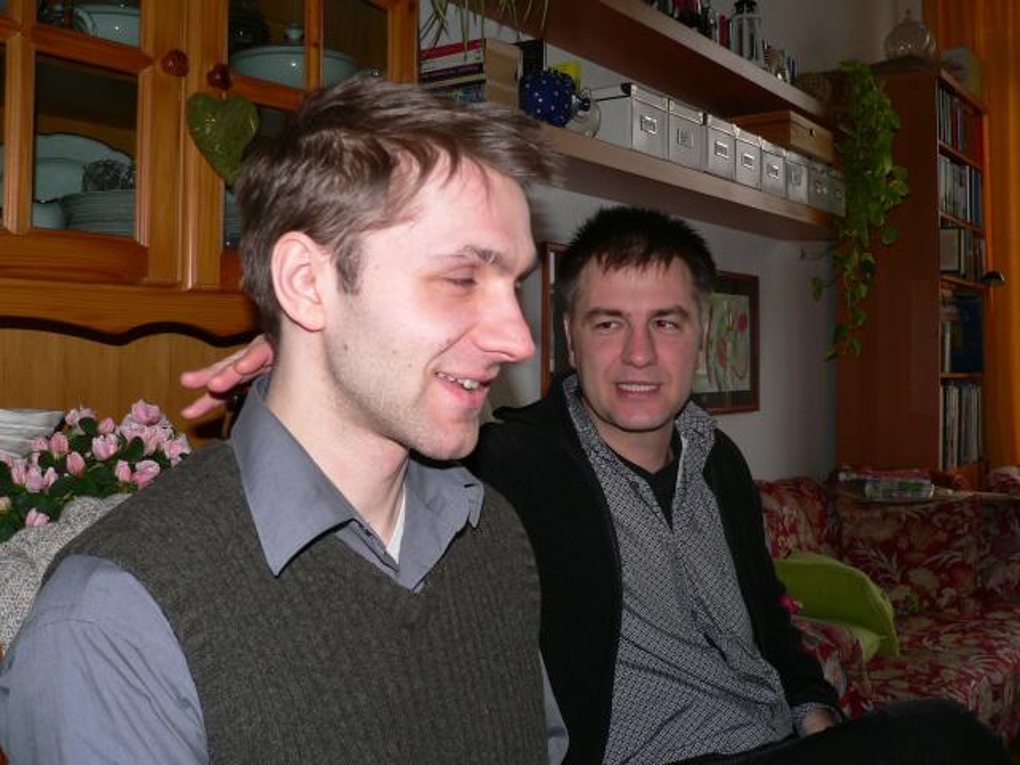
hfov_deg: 51.4
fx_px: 1061
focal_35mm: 36
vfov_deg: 39.7
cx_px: 510
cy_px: 382
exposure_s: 1/250
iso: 100
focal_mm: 6
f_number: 2.8
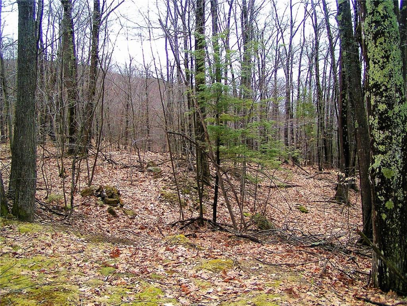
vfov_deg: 37.7
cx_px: 204
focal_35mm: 38
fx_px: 447
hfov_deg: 49.0
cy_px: 153
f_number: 2.8
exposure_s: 1/500
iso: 80
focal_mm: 5.8
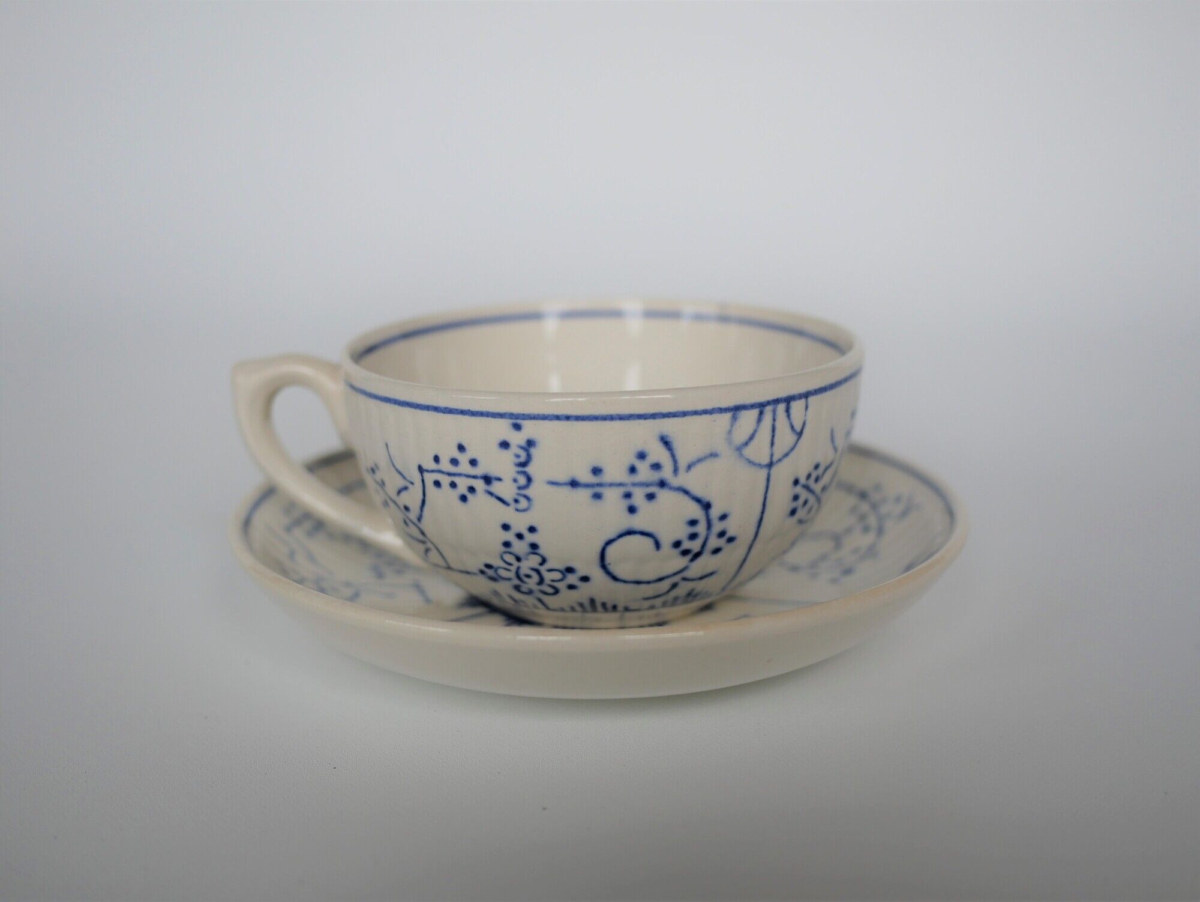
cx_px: 600
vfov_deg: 36.0
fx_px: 1387
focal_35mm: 40
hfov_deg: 46.8
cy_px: 451
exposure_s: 1/200
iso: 200
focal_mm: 20
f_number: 2.2
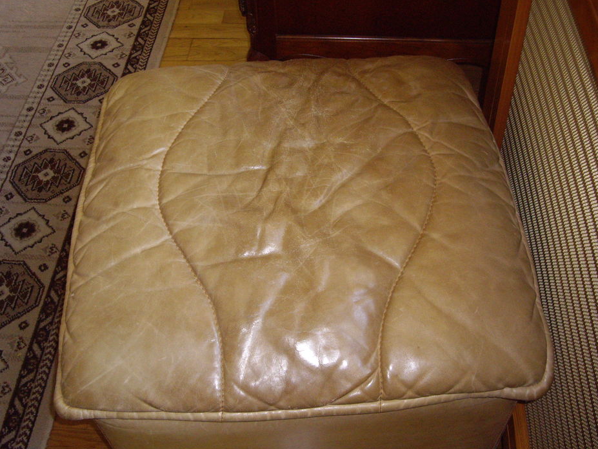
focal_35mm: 41
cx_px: 312
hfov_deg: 45.8
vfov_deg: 35.1
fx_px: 708
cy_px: 233
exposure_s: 1/40
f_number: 2.8
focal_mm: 7.9
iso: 400
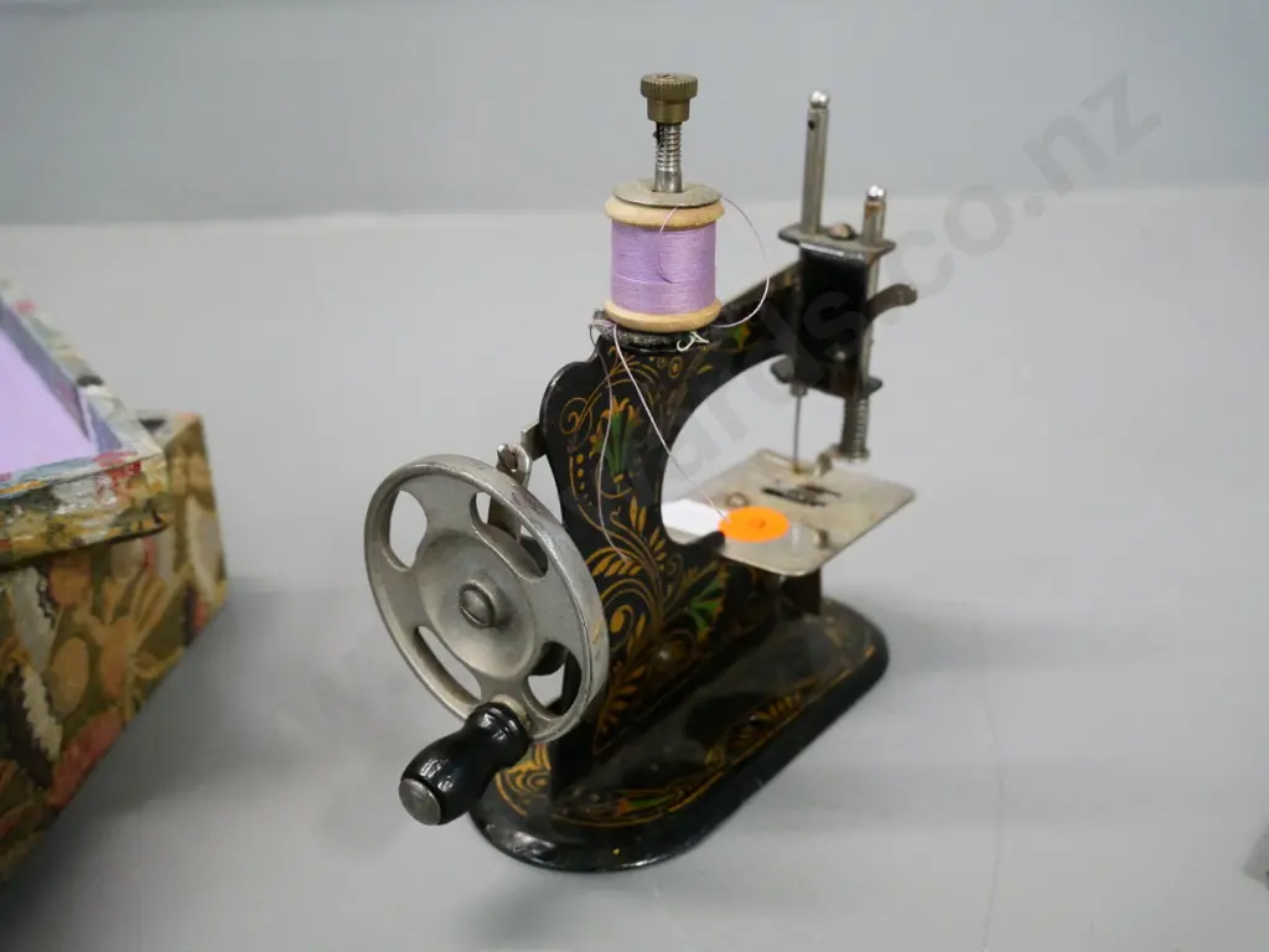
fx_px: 1246
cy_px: 476
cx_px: 634
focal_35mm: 34
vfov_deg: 41.8
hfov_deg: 54.0
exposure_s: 1/60
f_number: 5.6
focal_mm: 17
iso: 3200
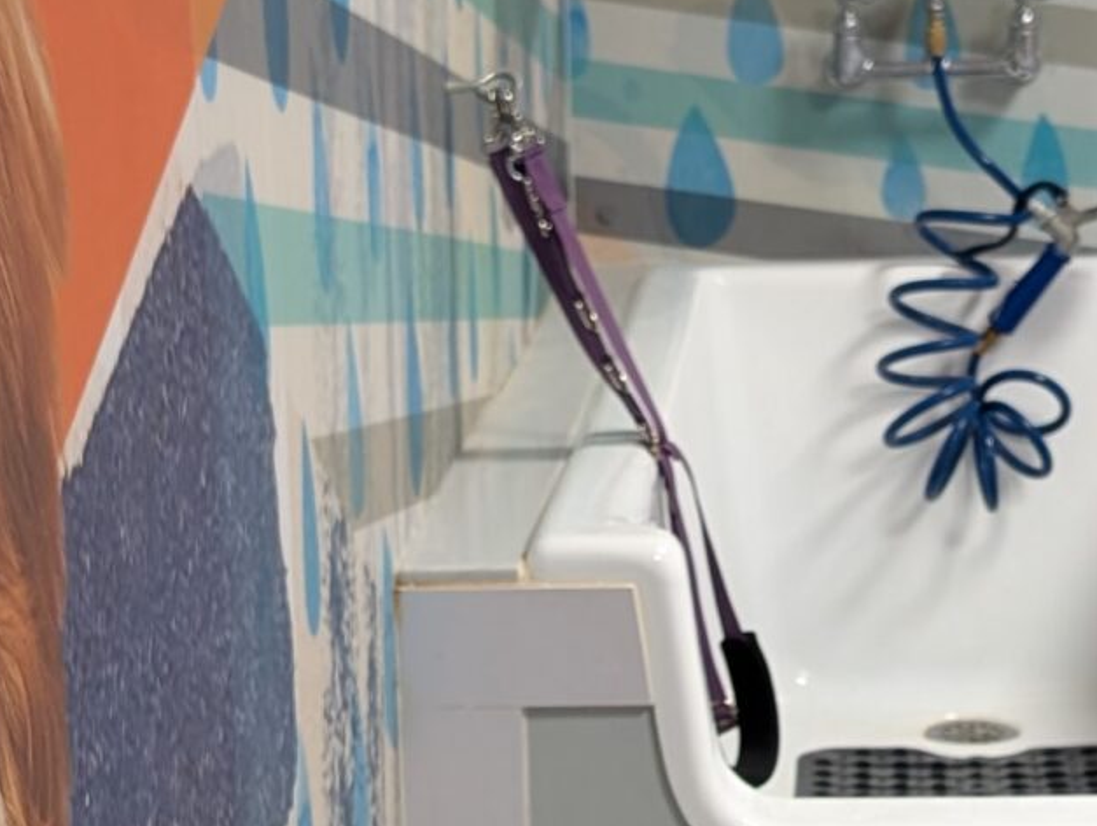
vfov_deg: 15.0
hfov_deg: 19.9
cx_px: 791
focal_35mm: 98
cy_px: 726
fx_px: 3110
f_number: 1.68
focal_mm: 6.9
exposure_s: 1/60
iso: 152
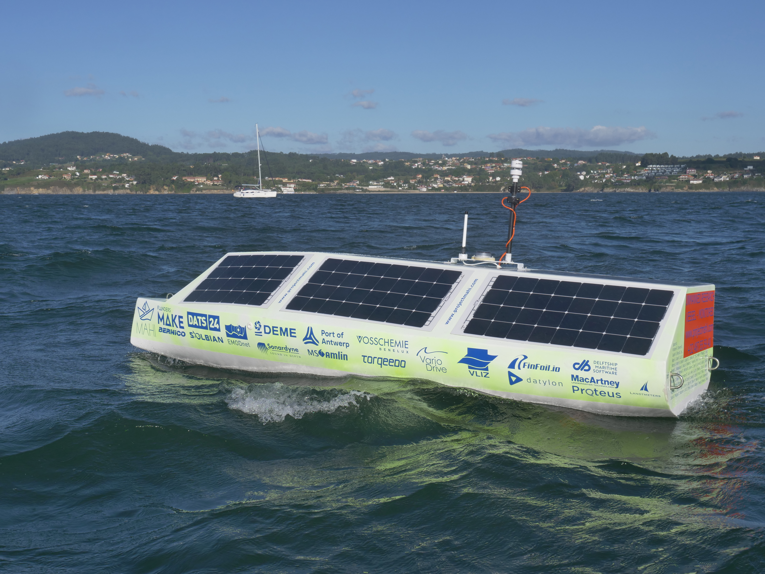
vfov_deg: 31.5
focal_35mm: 46
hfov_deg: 41.2
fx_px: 1017
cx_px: 382
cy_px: 287
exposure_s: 1/640
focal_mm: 23
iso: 200
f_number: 8
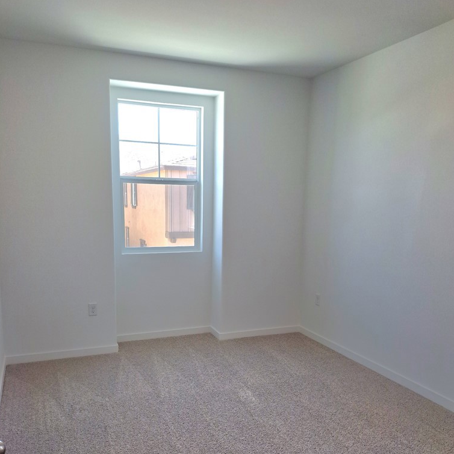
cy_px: 276
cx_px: 228
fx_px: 445
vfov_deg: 53.6
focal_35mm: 30
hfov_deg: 54.0
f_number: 1.8
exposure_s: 1/120
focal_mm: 4.69
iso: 25
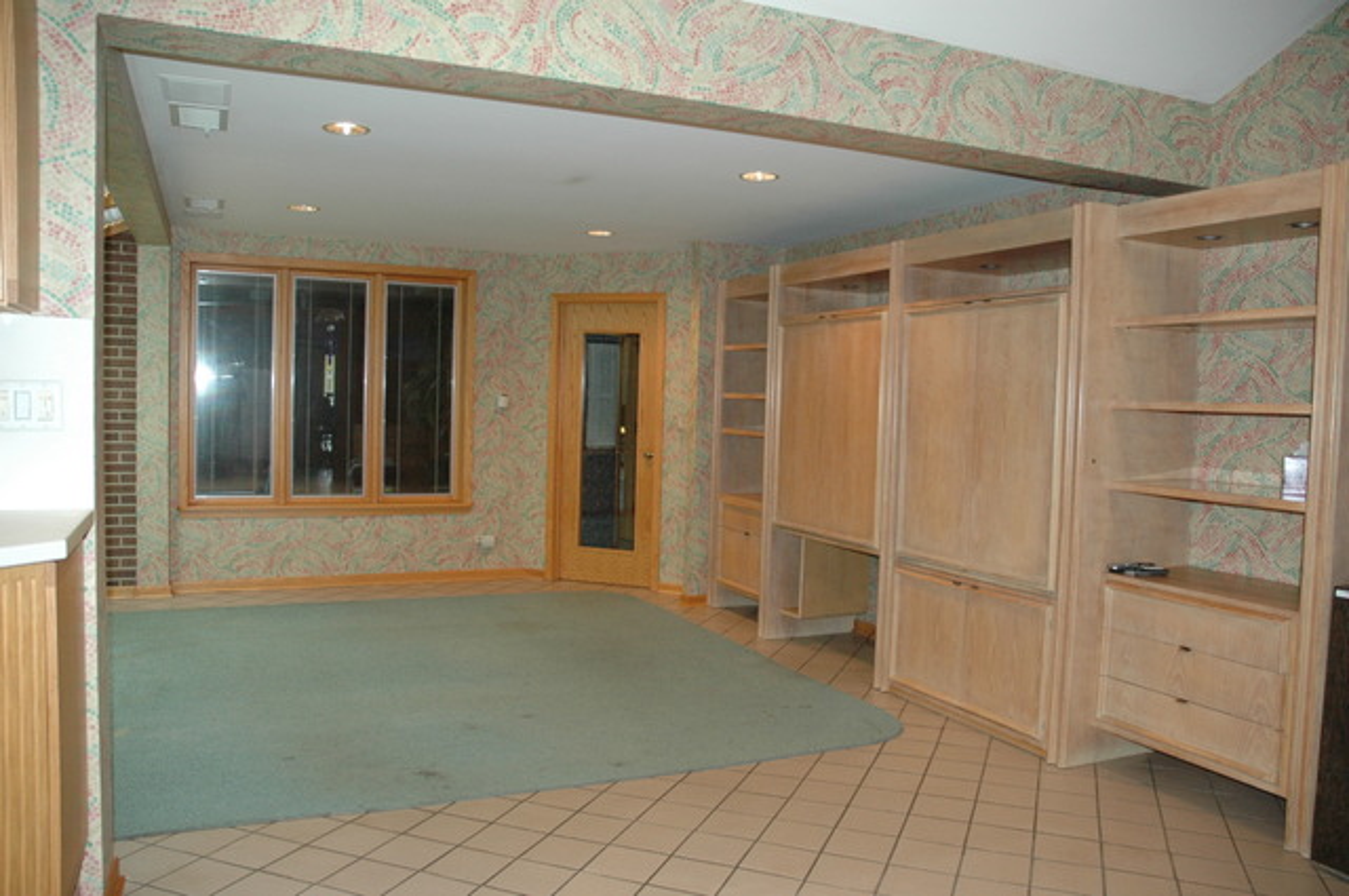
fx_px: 1010
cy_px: 448
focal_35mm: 27
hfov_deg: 67.4
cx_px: 674
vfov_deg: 47.8
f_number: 4
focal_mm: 18
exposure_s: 1/60
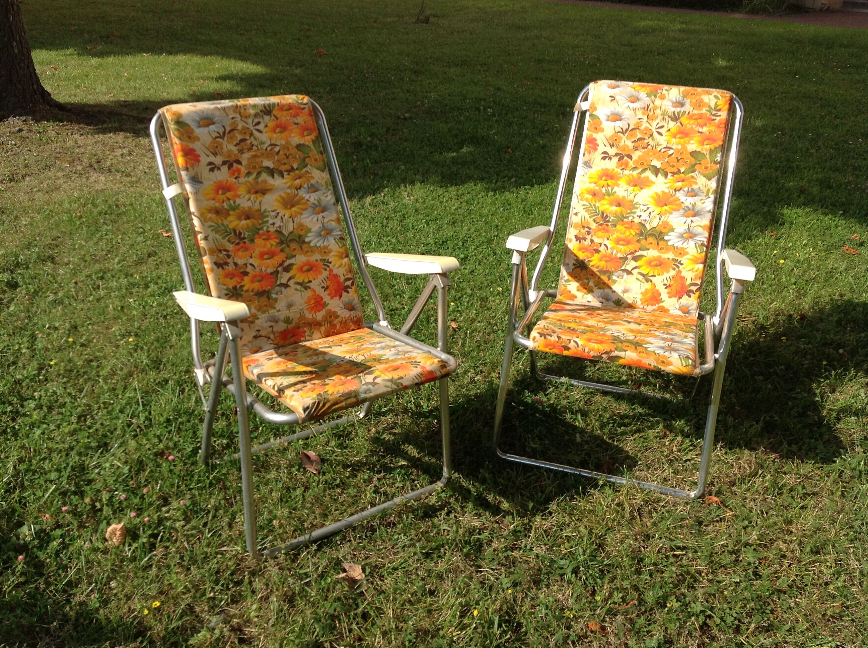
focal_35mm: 35
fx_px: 876
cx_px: 434
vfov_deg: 40.6
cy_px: 324
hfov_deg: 52.7
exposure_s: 1/1163
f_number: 2.4
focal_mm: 4.28
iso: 80
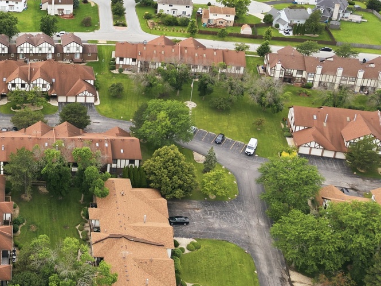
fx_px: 572
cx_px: 14
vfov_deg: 27.2
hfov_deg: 34.1
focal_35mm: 52
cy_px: 41
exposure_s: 1/1250
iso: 330
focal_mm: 8.7
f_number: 1.8
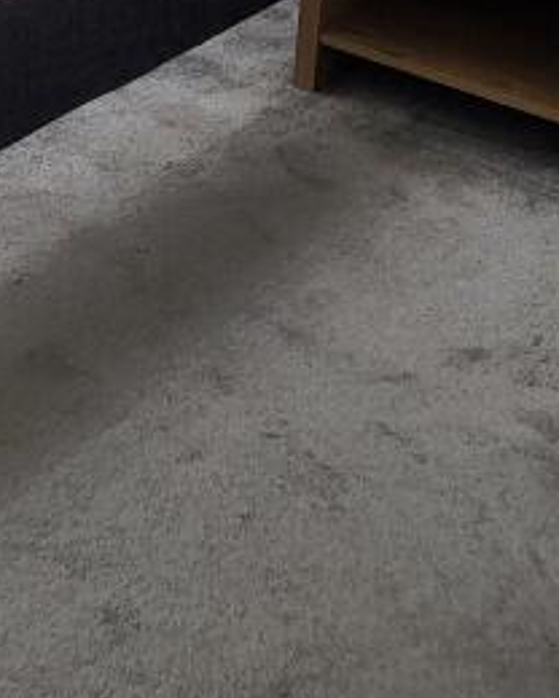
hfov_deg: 13.9
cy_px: -212
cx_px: -400
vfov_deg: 17.9
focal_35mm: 100
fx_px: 2068
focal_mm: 5.4
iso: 64
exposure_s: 1/100
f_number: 1.8
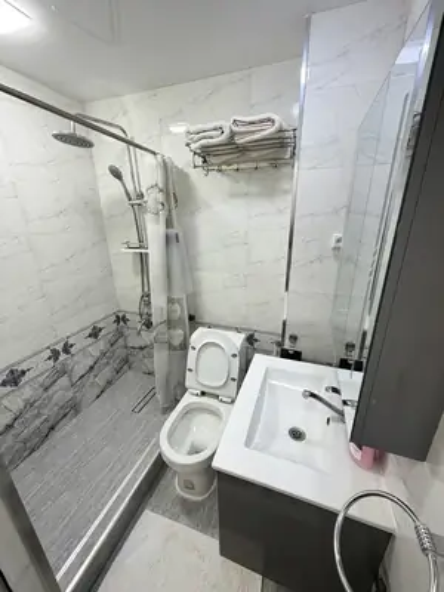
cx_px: 222
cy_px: 296
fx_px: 239
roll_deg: +0.8
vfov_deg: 102.1
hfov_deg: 85.7
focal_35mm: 14
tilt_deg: -18.3
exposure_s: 1/100
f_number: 2.2
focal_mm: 2.22
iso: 160
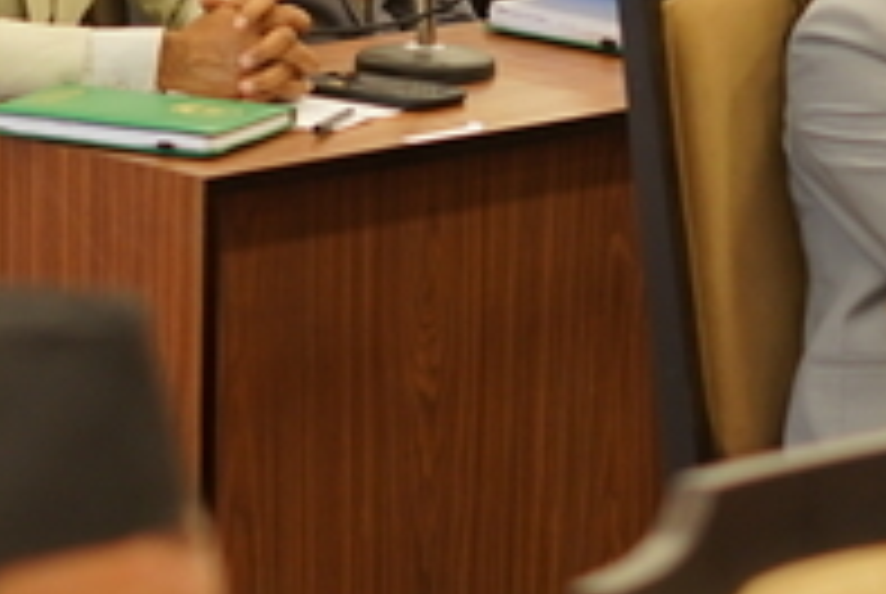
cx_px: 767
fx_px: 6236
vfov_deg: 5.4
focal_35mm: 253
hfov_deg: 8.1
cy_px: 36
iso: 800
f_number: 2
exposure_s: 1/200
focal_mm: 50
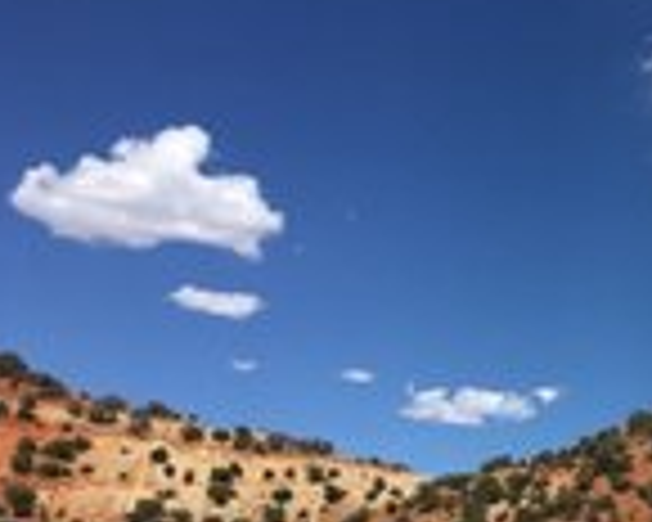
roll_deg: -1.7
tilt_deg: +1.9
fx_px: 1505
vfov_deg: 18.5
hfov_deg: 22.0
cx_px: 845
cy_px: 644
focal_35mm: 78
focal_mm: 4.15
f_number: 2.2
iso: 25
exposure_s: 1/2481
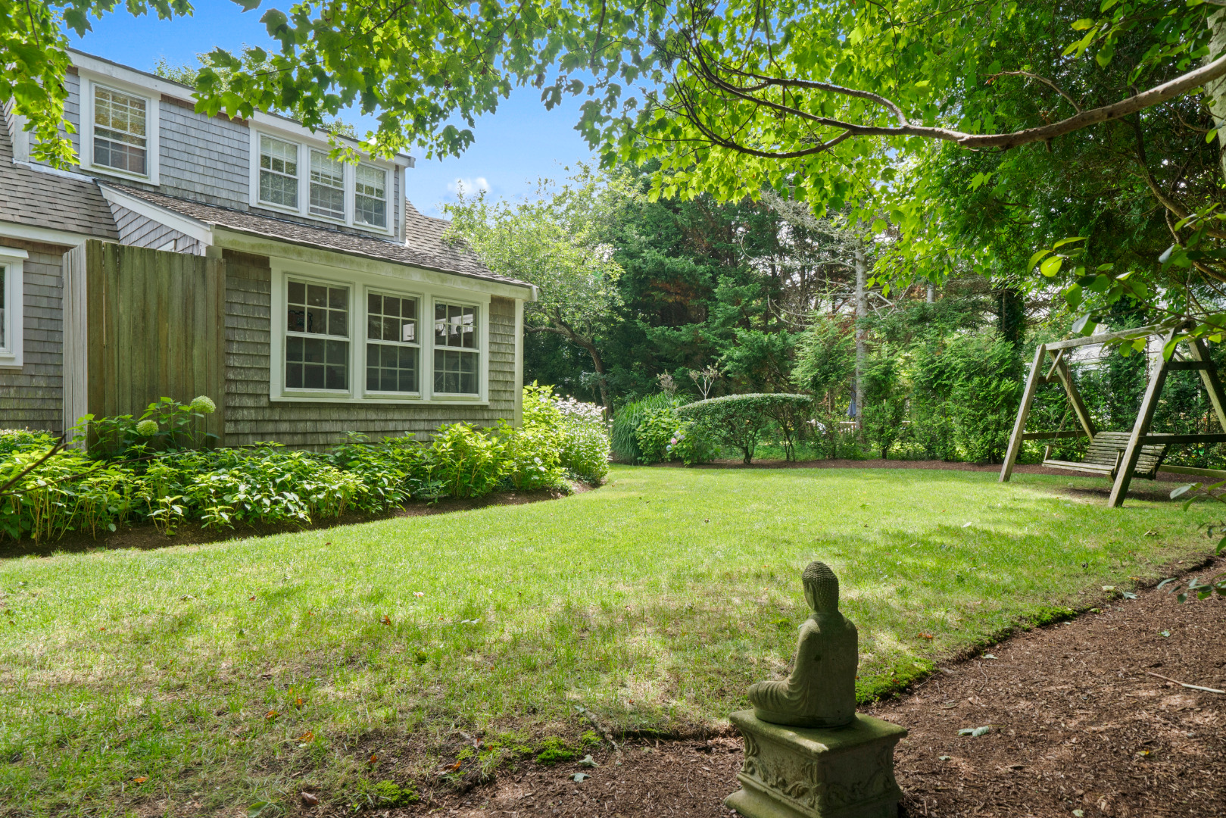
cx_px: 613
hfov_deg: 90.0
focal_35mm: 18
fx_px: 613
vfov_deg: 67.4
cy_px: 409
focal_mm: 12
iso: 200
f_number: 8
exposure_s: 1/60
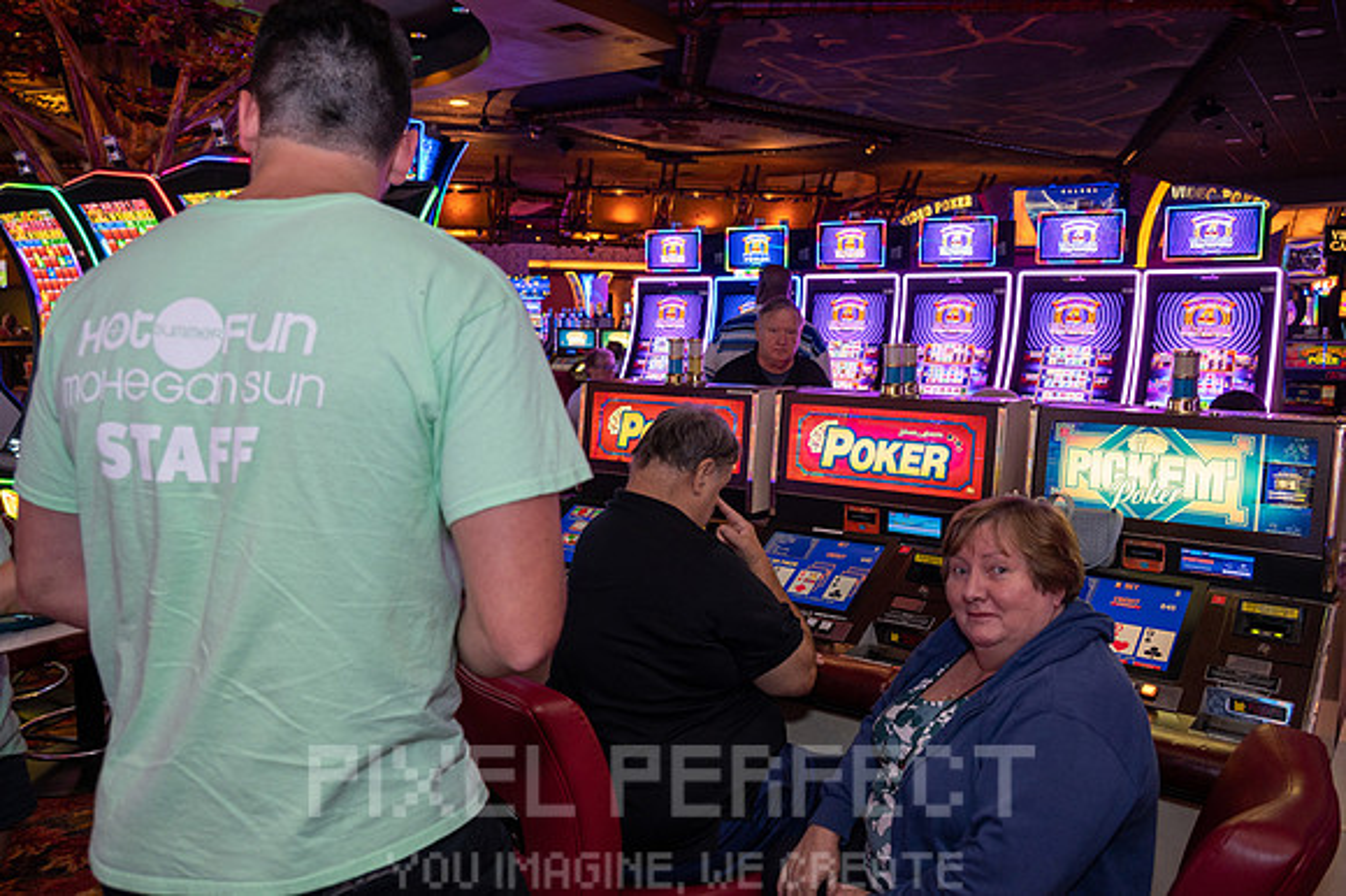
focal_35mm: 29
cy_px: 448
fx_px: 1084
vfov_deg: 44.9
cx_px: 673
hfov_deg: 63.7
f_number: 4.5
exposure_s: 1/60
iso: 1400
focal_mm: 29
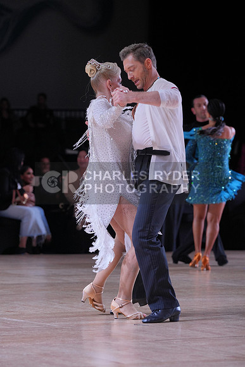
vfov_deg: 10.3
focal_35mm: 200
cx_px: 122
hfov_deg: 6.9
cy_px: 184
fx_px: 2040
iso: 2000
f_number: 6.3
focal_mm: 200
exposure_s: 1/400
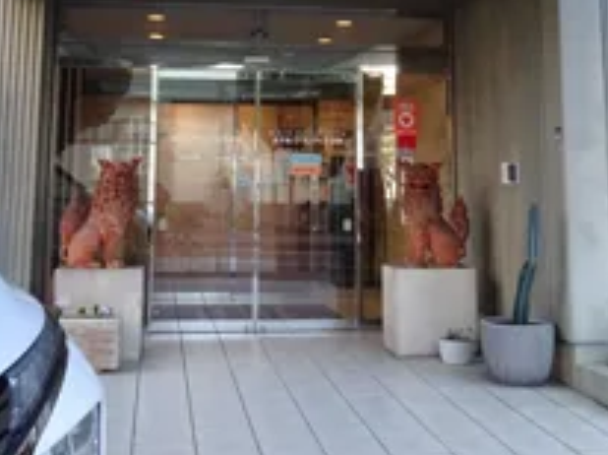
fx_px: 982
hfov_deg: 34.4
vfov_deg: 24.9
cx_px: 298
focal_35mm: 56
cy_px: 9
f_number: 3.5
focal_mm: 4.1
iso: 800
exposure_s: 1/250
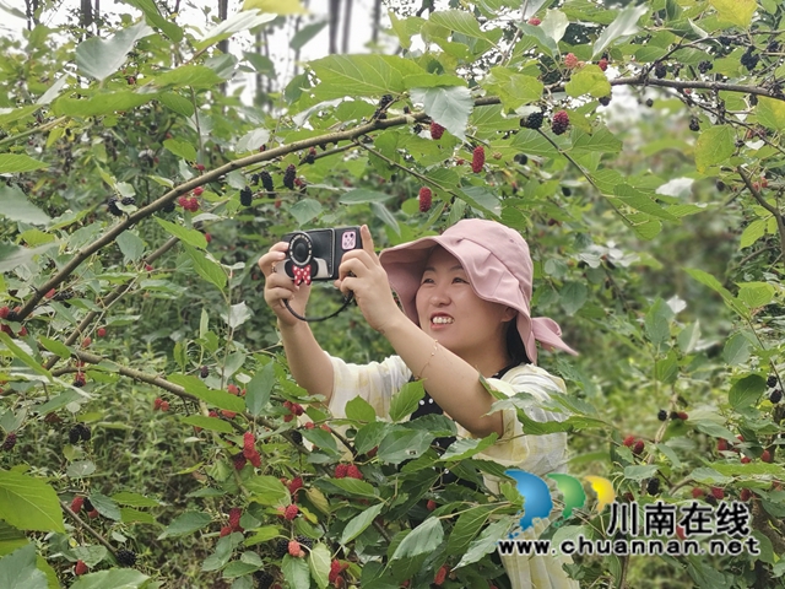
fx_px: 1179
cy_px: 294
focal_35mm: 52
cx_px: 392
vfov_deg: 28.0
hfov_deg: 36.8
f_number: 2.4
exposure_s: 1/304
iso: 50
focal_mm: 4.75
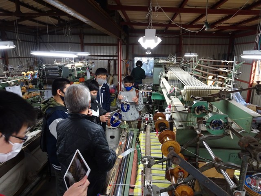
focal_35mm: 24
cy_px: 98
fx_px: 181
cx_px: 130
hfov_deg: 71.6
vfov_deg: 56.8
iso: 250
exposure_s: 1/30
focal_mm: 4.1
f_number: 3.5
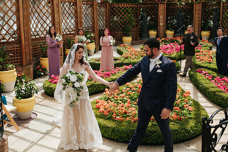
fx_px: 272
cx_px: 105
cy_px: 59
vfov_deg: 31.1
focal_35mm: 43
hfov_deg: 45.4
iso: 140
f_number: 3.5
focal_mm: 35
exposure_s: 1/1000
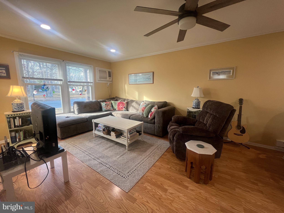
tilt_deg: -9.9
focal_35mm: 13
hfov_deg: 106.2
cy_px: 106
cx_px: 142
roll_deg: -0.5
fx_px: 107
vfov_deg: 89.9
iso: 160
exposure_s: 1/120
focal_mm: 1.57
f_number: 1.8
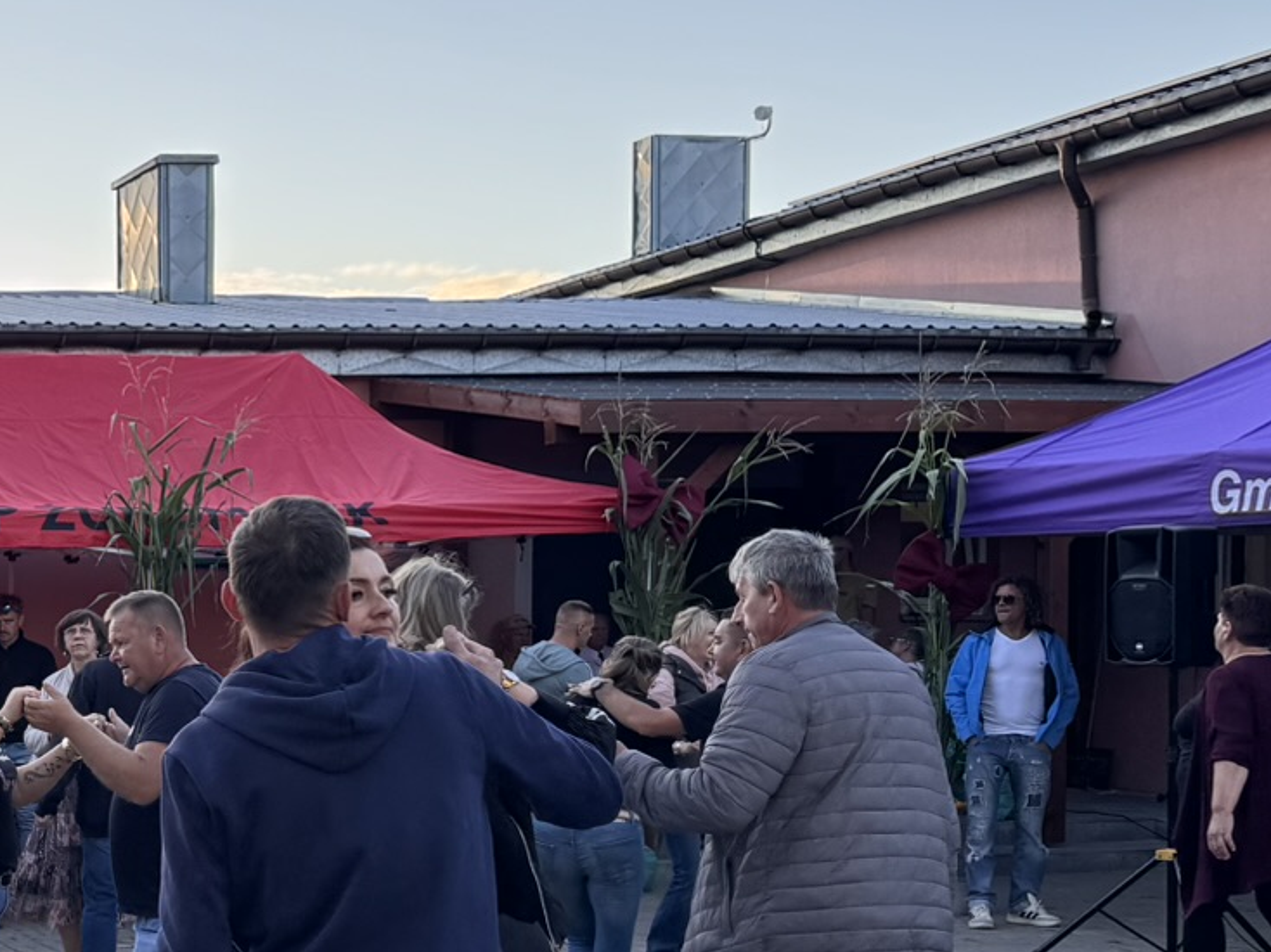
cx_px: -111
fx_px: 2459
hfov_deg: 26.8
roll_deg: +0.2
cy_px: 732
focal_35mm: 67
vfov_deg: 21.7
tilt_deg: -1.8
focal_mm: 6.76
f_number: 1.78
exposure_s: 1/491
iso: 80
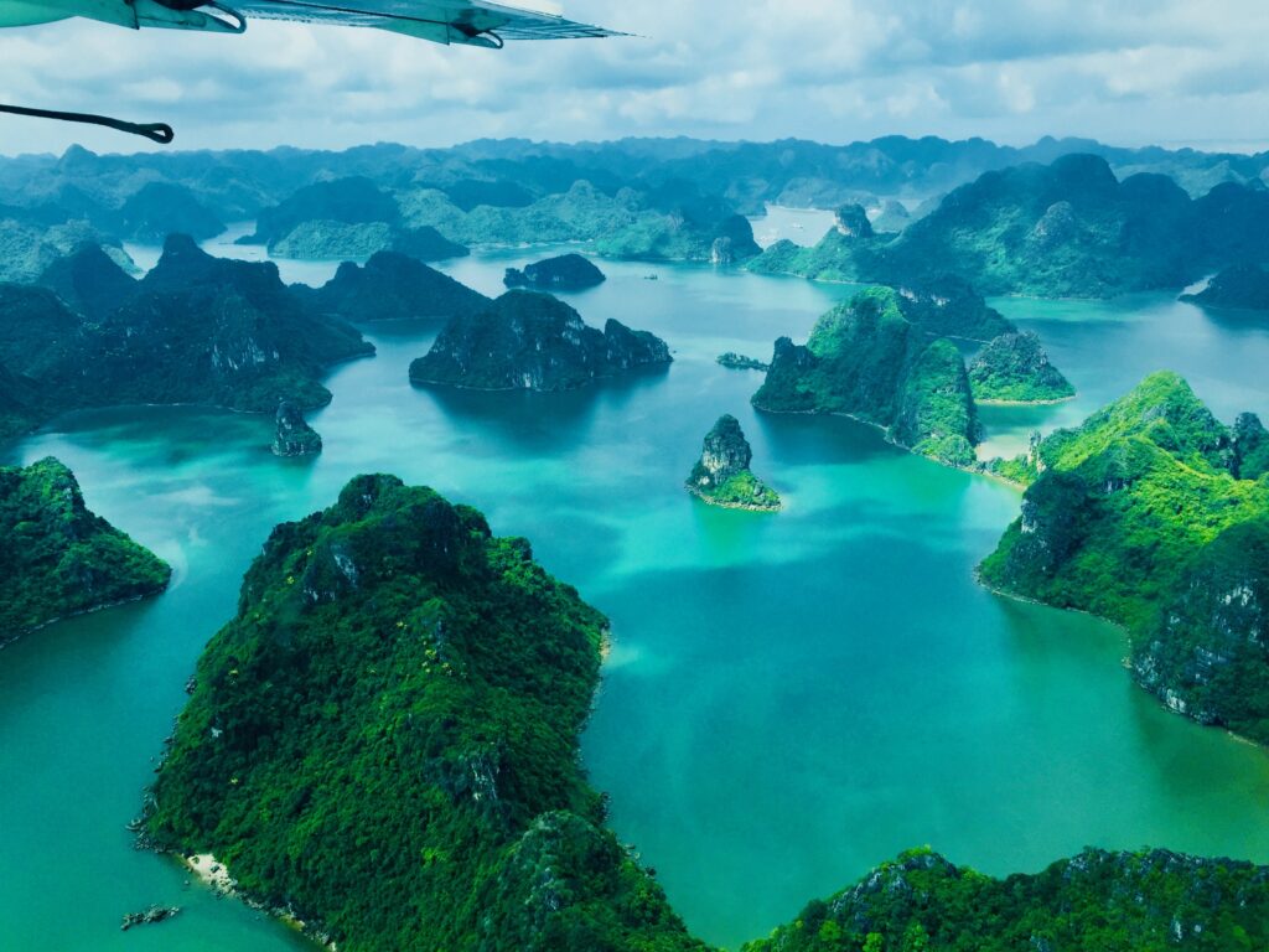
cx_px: 634
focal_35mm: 29
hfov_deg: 61.7
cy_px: 476
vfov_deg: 48.2
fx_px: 1063
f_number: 2.2
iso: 32
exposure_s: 1/1319
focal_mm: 4.15
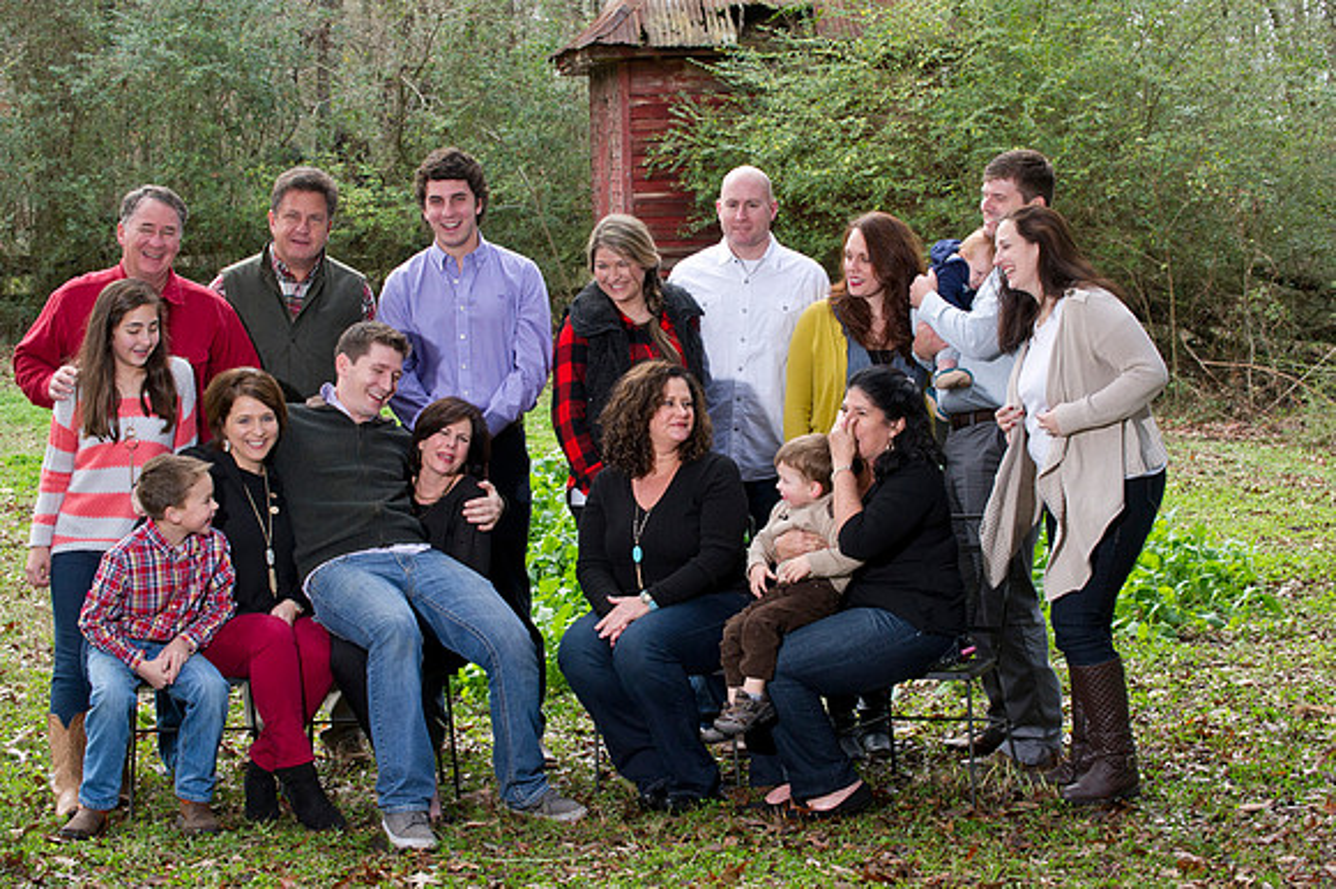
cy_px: 444
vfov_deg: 15.9
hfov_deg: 23.7
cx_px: 668
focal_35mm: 86
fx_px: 3190
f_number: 8
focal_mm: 86
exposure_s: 1/125
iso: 1250
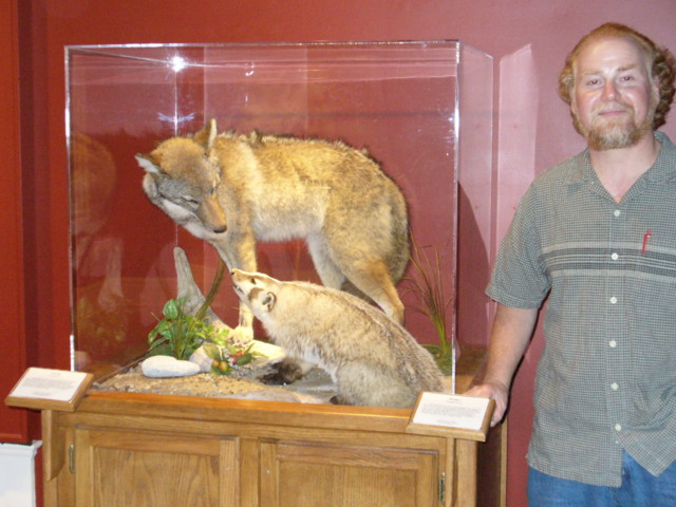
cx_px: 338
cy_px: 254
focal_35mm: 60
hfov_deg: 32.2
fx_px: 1172
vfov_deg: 24.4
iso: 400
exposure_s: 1/60
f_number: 3.1
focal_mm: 9.9
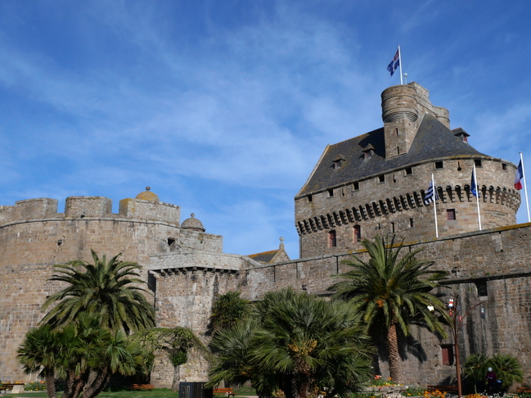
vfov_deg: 38.5
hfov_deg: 50.1
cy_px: 228
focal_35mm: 37
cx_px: 286
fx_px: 567
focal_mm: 15
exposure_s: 1/640
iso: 200
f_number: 10
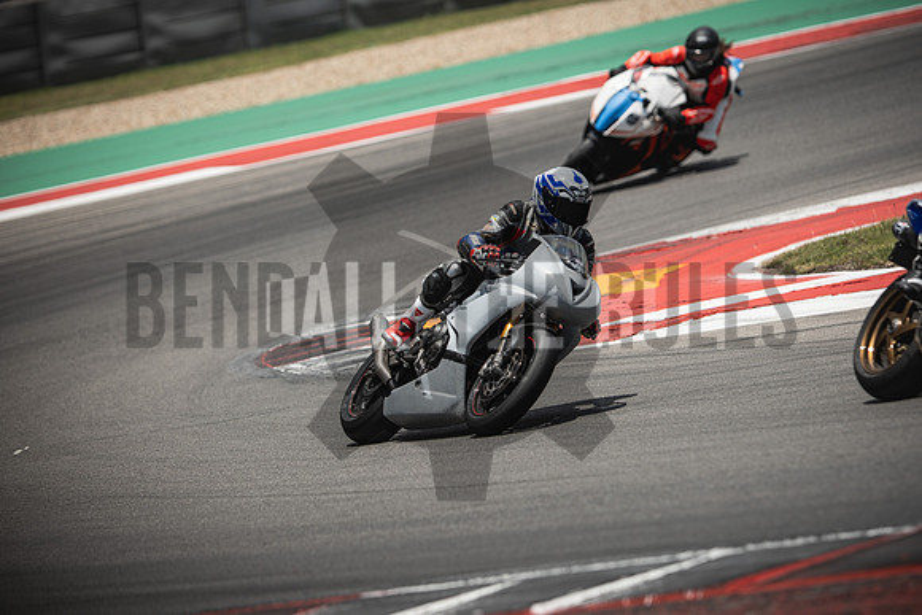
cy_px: 308
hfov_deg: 6.9
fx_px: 7685
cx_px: 461
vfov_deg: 4.6
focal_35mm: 300
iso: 125
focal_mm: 200
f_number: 2.8
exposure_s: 1/2000
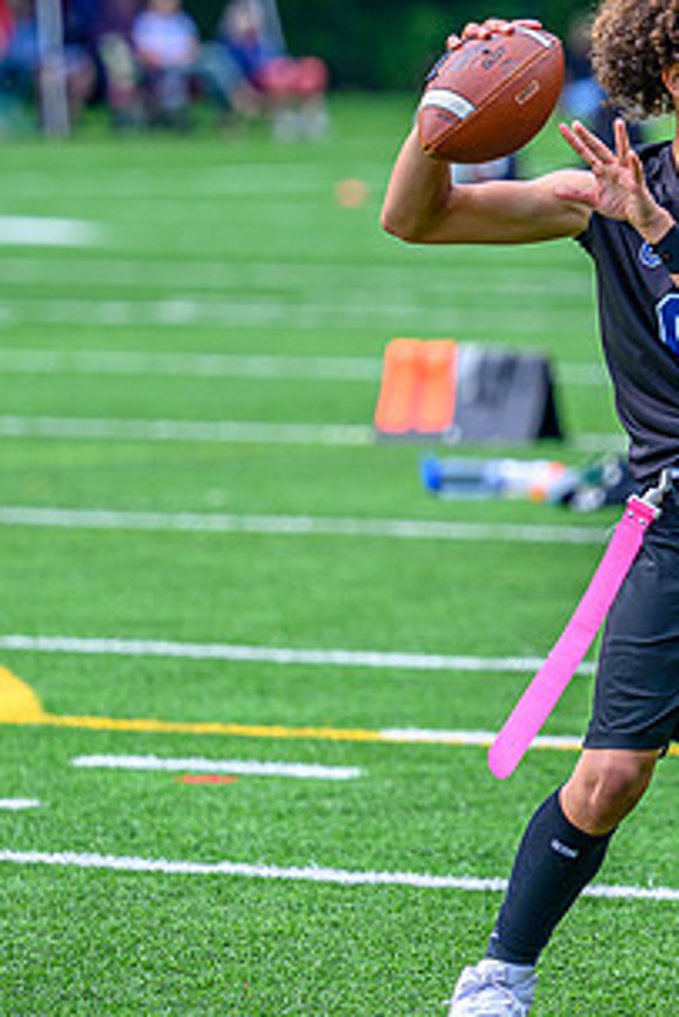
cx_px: 684
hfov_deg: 3.4
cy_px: 267
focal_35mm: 406
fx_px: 11472
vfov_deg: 5.1
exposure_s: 1/2000
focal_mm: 145
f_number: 2.8
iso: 280
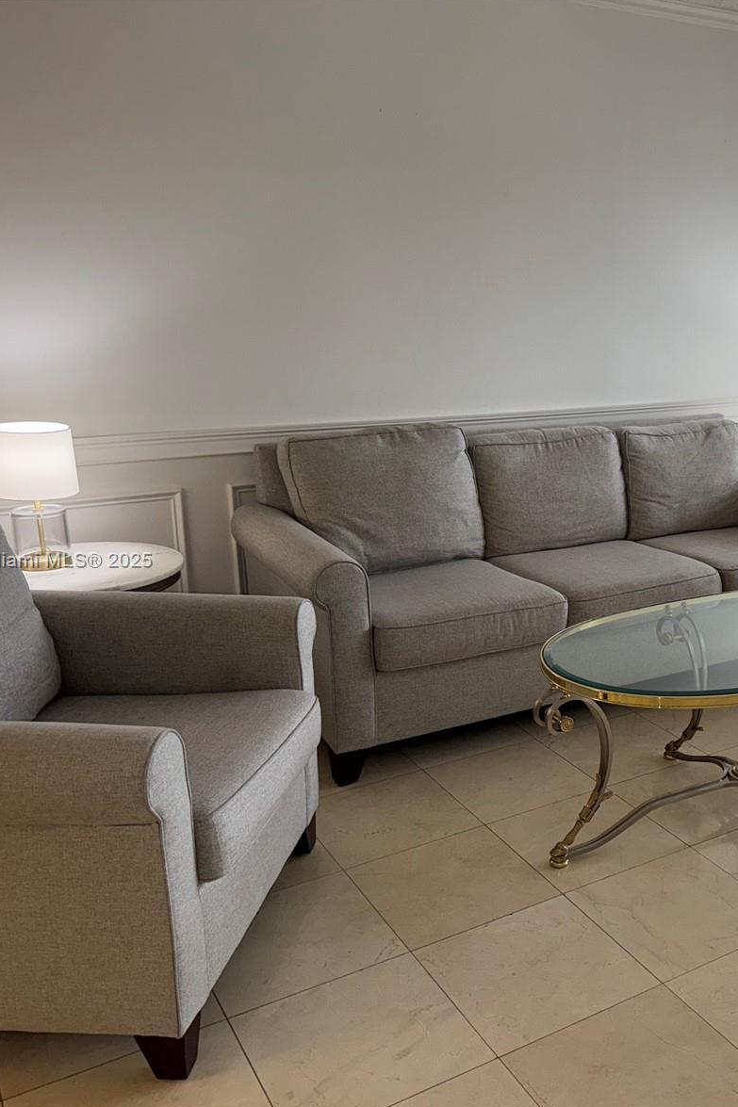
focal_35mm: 34
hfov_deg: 37.3
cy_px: 562
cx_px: 604
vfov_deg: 55.8
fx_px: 1046
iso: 100
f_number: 1.78
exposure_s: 1/191
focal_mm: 6.76
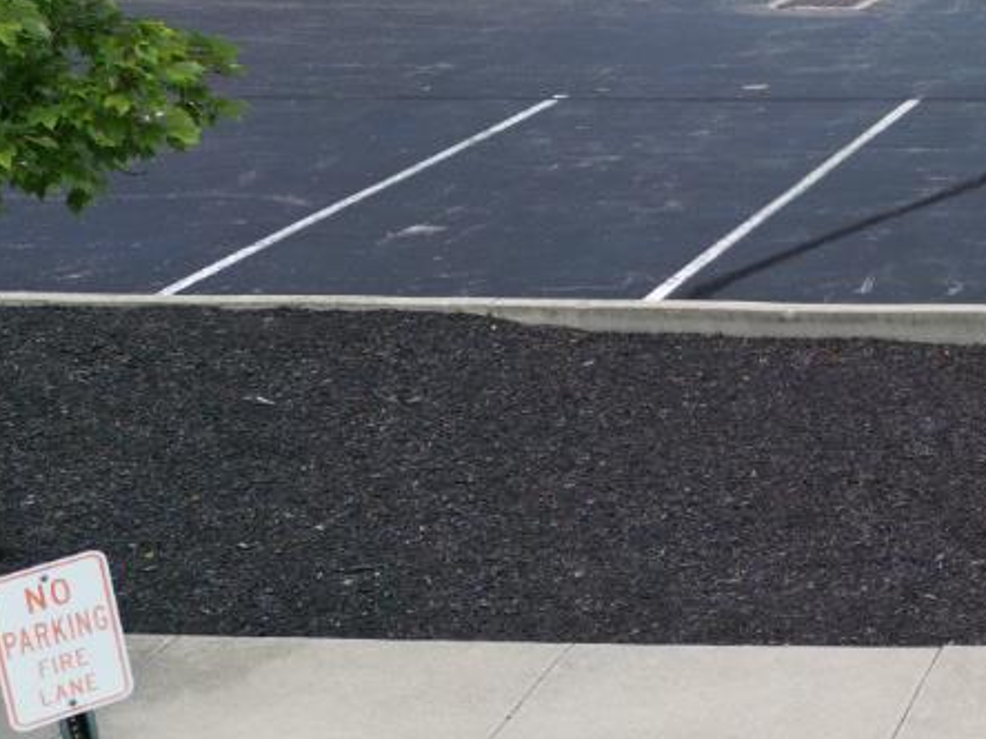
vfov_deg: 18.2
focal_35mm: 81
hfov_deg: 20.6
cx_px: 1477
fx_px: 2307
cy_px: 247
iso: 200
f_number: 1.7
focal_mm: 6.72
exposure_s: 1/2000
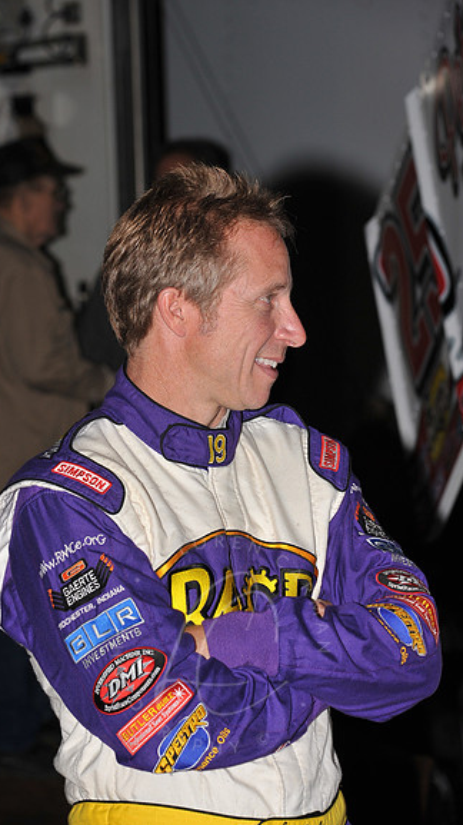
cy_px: 413
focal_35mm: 179
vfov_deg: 12.0
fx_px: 3912
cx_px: 220
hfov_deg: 6.8
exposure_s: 1/250
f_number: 10
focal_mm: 170
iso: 500
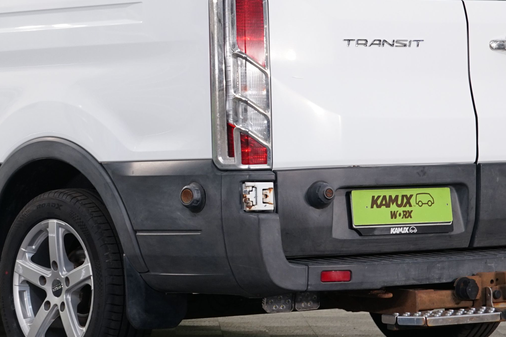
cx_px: 141
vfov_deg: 7.9
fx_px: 2431
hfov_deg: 11.9
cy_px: 80
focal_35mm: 173
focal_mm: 58
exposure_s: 1/25
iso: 320
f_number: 5
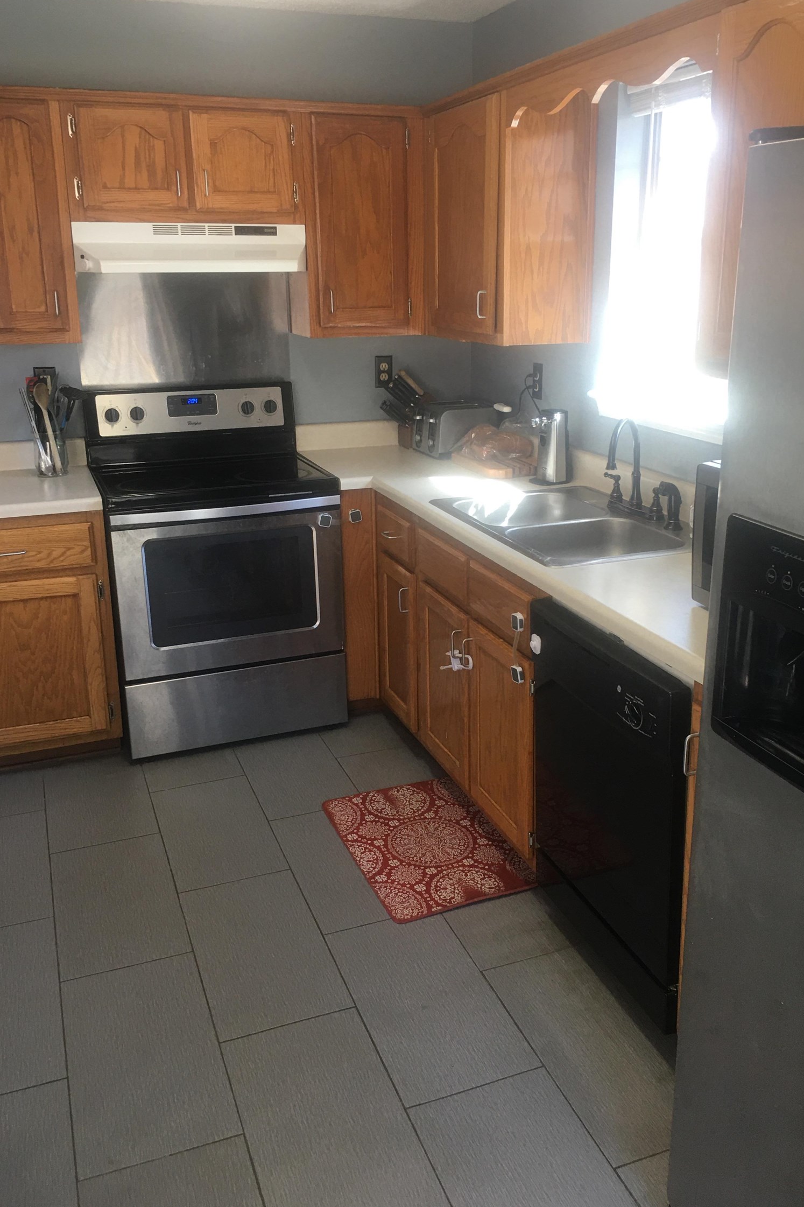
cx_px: 439
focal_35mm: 31
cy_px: 590
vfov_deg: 60.3
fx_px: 1039
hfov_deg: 42.3
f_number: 2.2
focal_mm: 4.15
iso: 25
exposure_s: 1/30
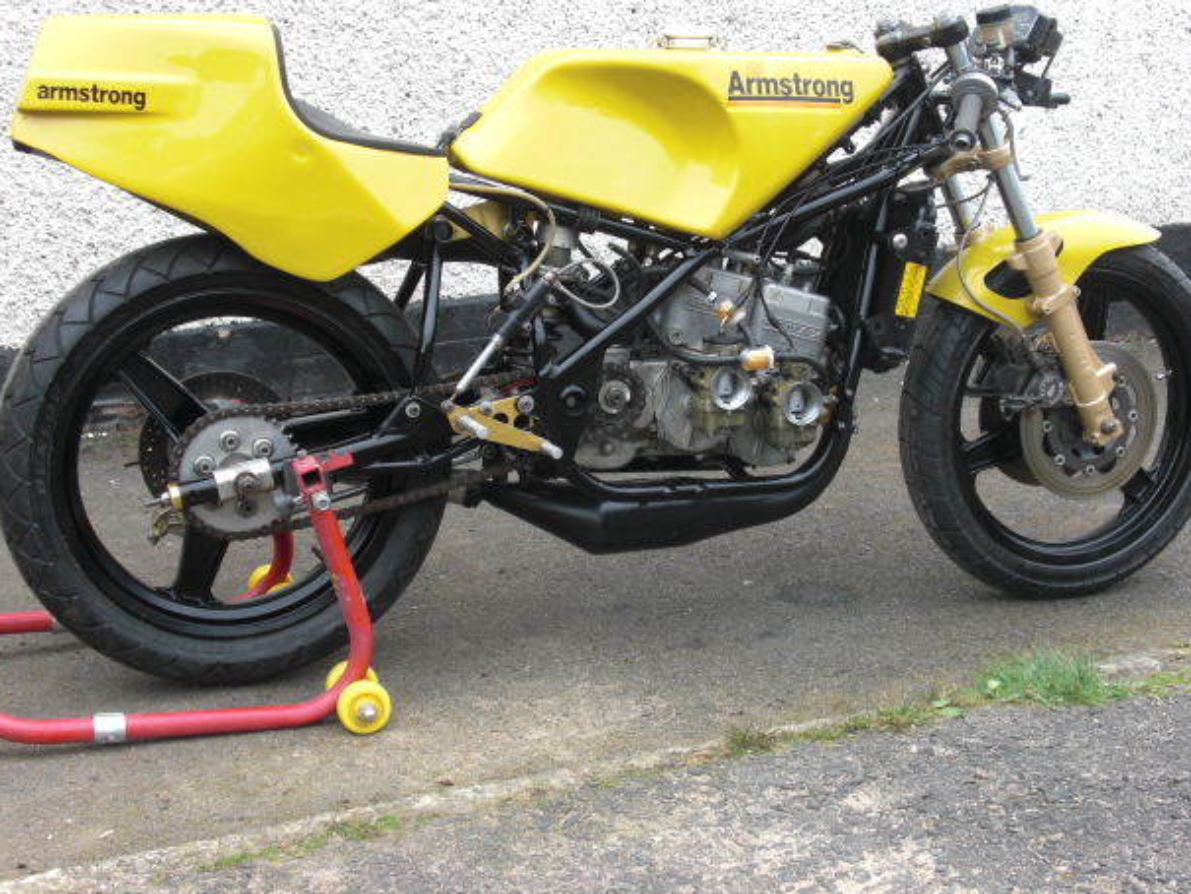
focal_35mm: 55
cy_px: 427
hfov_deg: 34.9
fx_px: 1893
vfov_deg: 26.6
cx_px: 610
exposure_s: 1/100
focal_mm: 9.1
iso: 100
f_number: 3.4
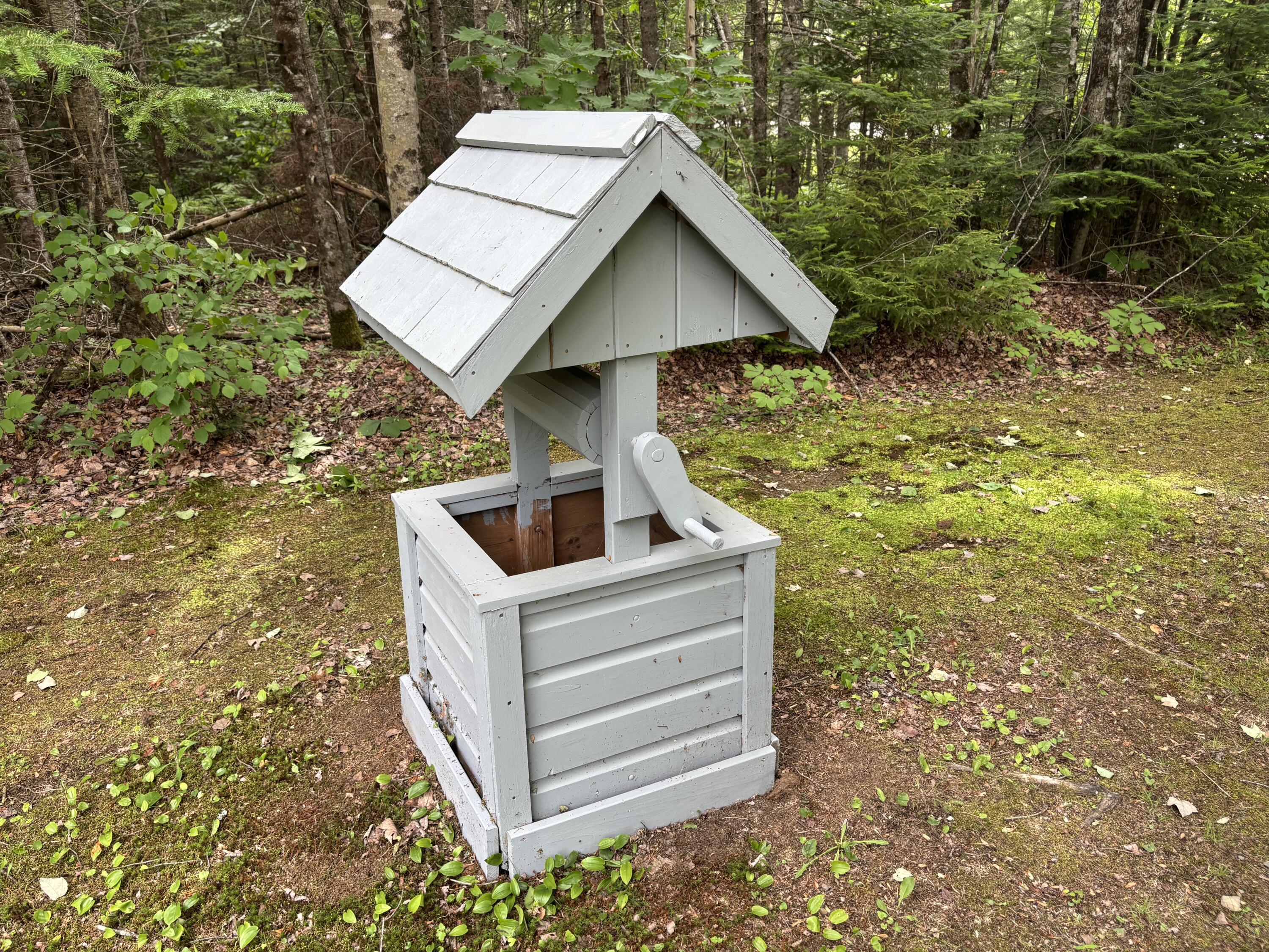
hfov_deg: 67.3
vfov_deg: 53.1
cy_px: 476
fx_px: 953
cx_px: 634
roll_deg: +2.3
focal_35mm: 26
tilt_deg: -20.6
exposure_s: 1/123
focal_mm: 5.96
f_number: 1.6
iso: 40
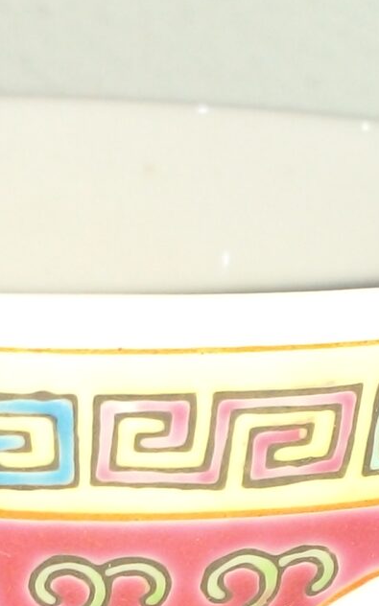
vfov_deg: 17.1
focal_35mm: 116
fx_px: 1917
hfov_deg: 11.3
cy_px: 732
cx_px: 76
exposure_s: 1/50
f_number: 1.9
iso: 80
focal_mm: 3.6
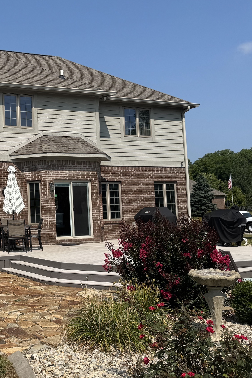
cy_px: 168
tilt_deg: +5.4
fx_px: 441
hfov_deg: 29.1
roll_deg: +1.8
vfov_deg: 46.3
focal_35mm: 42
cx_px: -20
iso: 80
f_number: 1.78
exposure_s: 1/5814
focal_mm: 6.76
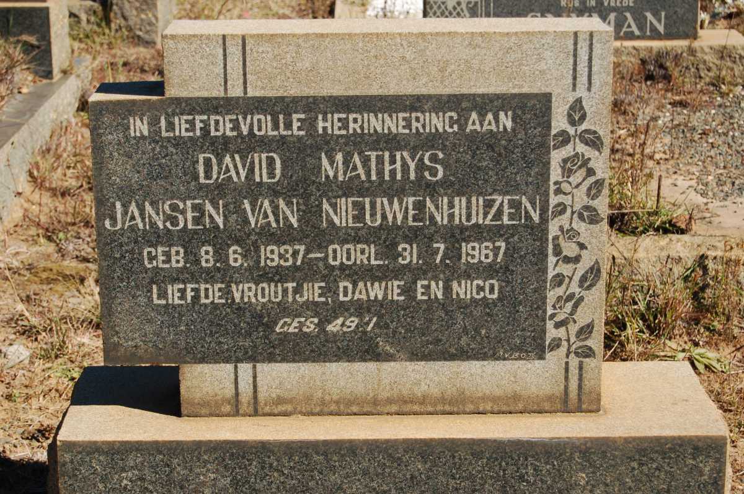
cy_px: 247
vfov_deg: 17.4
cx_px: 372
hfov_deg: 26.0
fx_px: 1610
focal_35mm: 78
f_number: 6.3
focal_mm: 52
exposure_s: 1/400
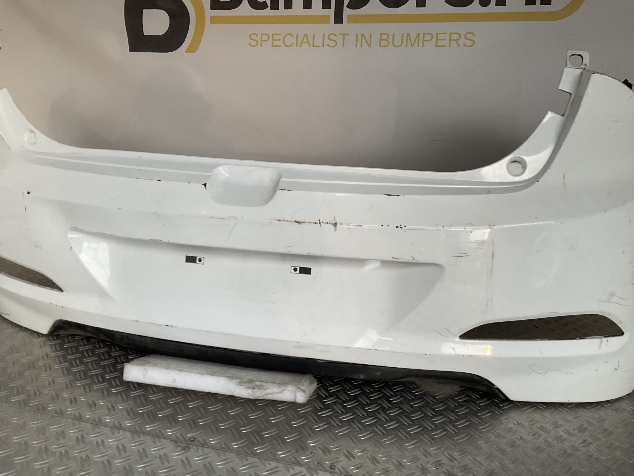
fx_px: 531
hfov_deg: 61.7
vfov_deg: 48.2
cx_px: 317
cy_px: 238
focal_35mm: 29
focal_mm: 3
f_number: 1.8
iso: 32
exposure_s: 1/120
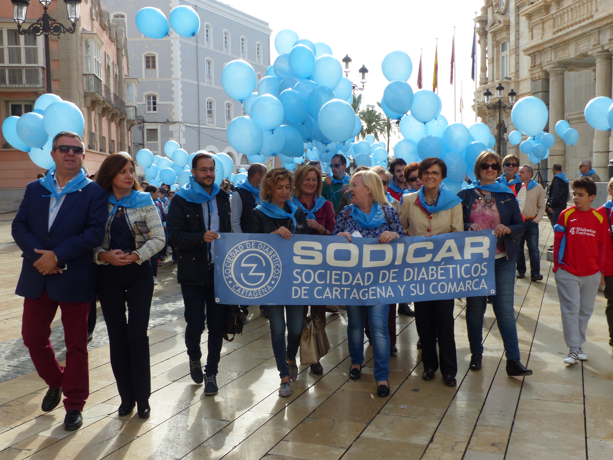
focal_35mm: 37
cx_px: 306
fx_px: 655
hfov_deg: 50.1
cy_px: 230
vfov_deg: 38.7
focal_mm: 6.6
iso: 100
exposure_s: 1/500
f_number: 4
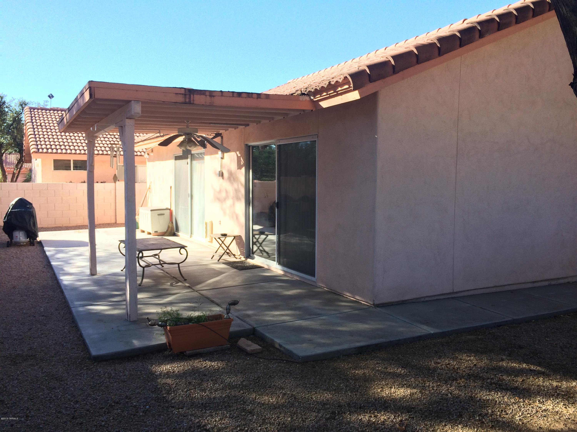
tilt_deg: -4.8
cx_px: 288
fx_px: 483
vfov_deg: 48.2
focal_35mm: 29
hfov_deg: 61.7
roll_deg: +0.5
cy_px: 216
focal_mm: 4.15
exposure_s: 1/477
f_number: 2.2
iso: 32
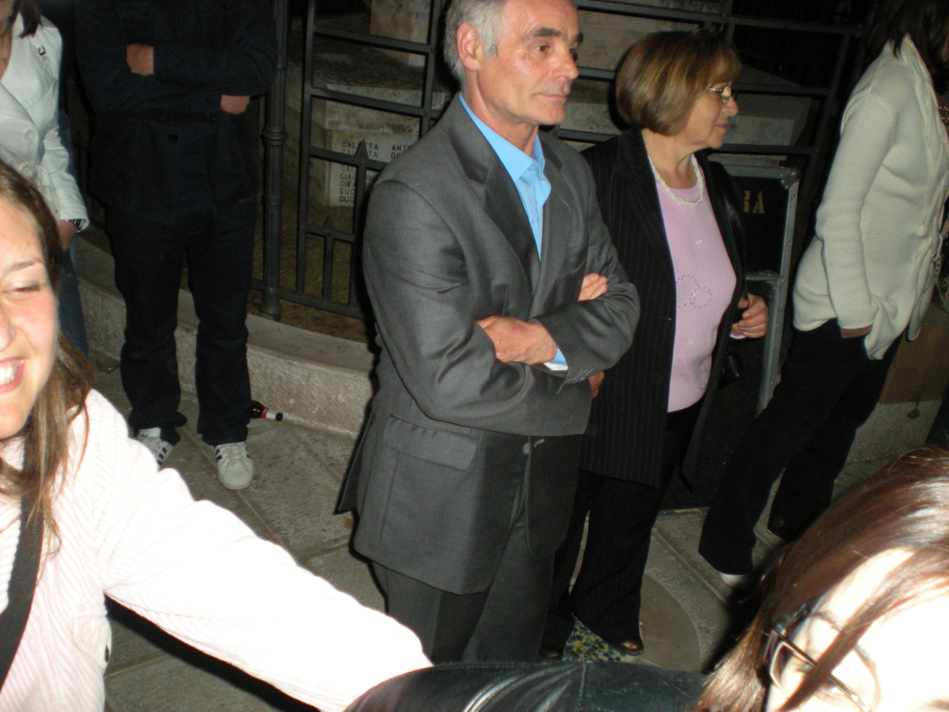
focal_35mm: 38
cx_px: 474
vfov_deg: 37.7
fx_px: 1042
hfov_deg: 49.0
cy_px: 356
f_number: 3.1
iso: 235
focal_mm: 6.3
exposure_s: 1/60
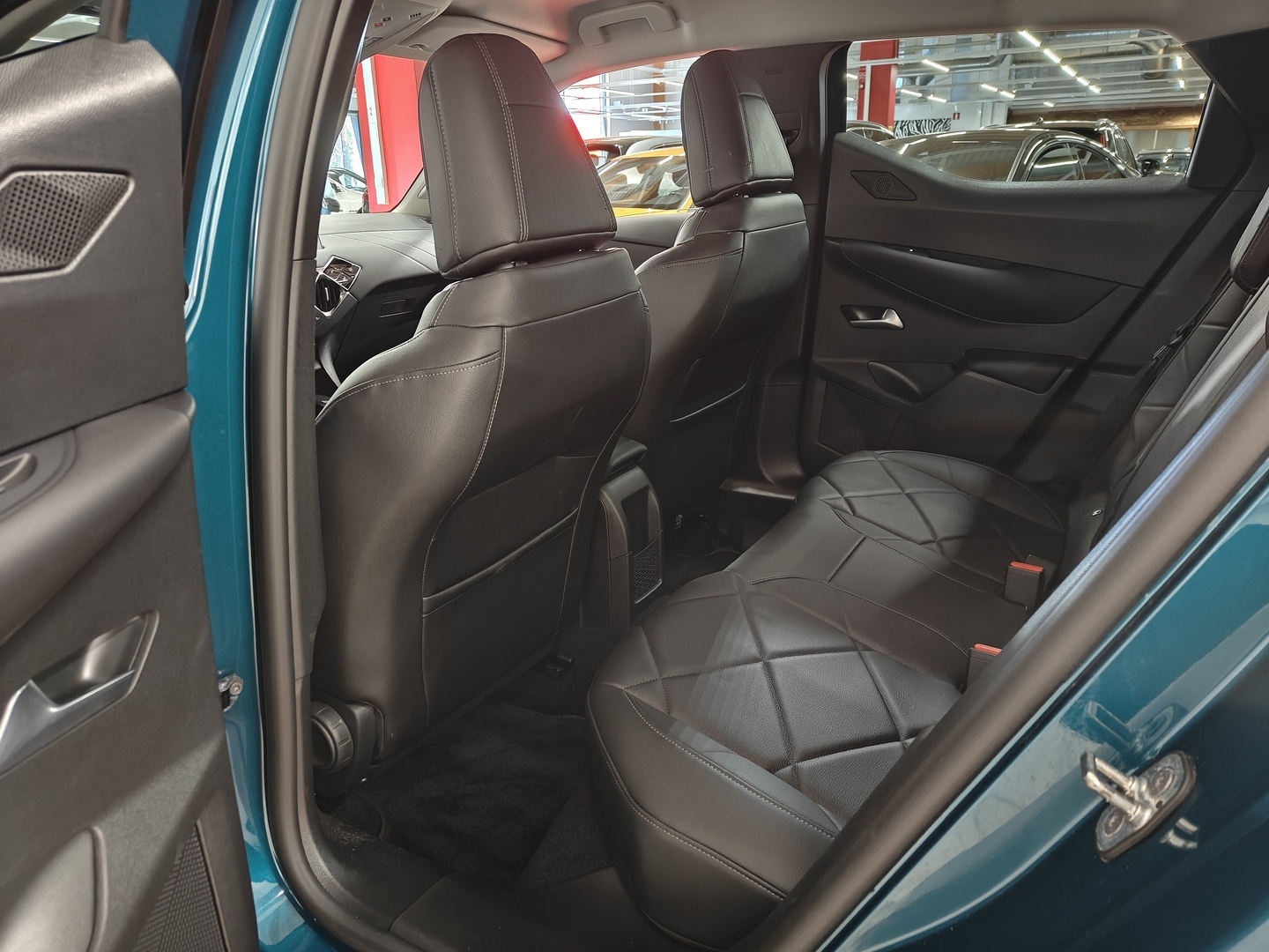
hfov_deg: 71.6
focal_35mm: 24
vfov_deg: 56.8
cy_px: 476
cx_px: 634
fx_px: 880
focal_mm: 5.59
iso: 1600
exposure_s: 1/20
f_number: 1.8
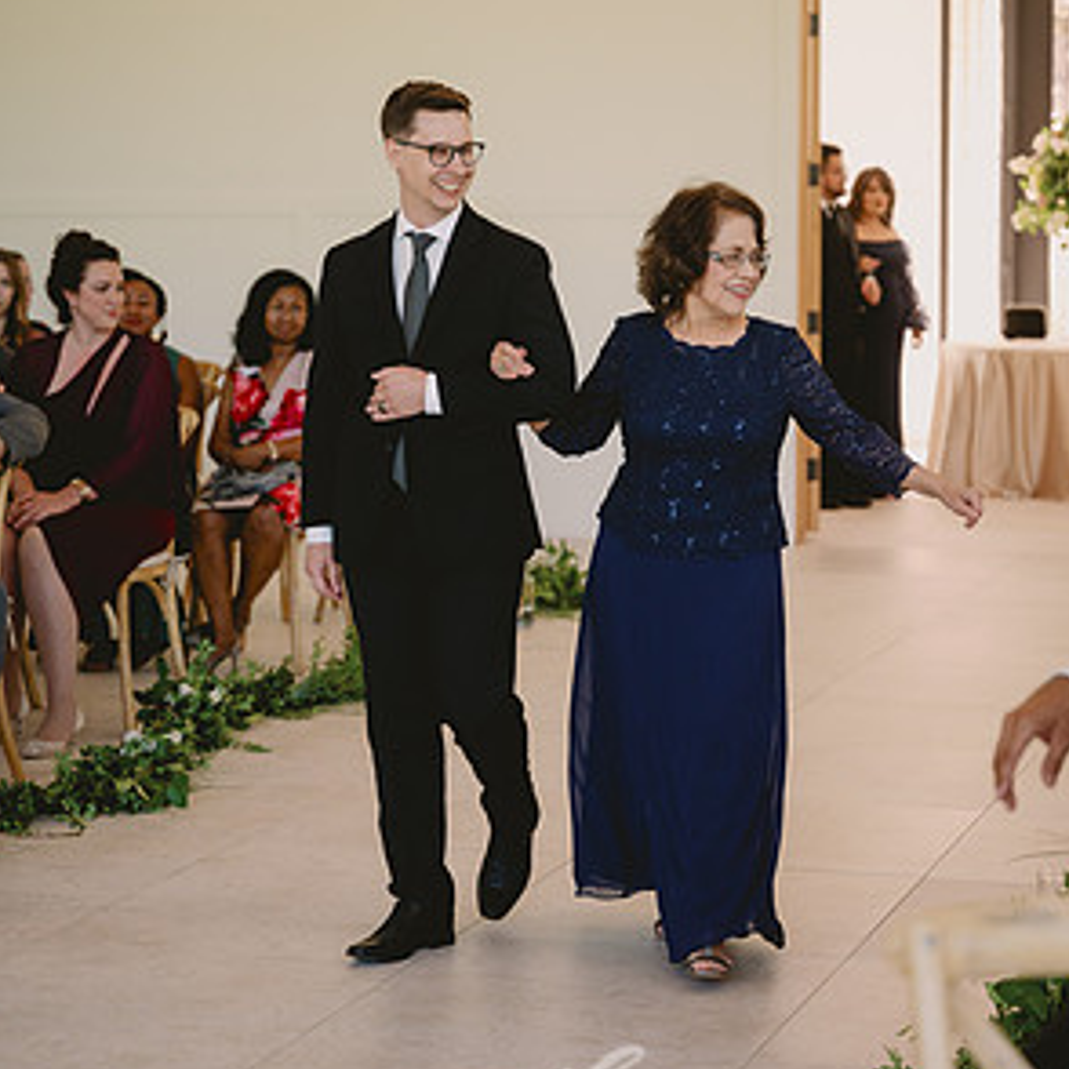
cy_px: 484
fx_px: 3179
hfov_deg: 19.1
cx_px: 536
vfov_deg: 19.1
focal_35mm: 91
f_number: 2.8
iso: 1250
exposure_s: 1/640
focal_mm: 70
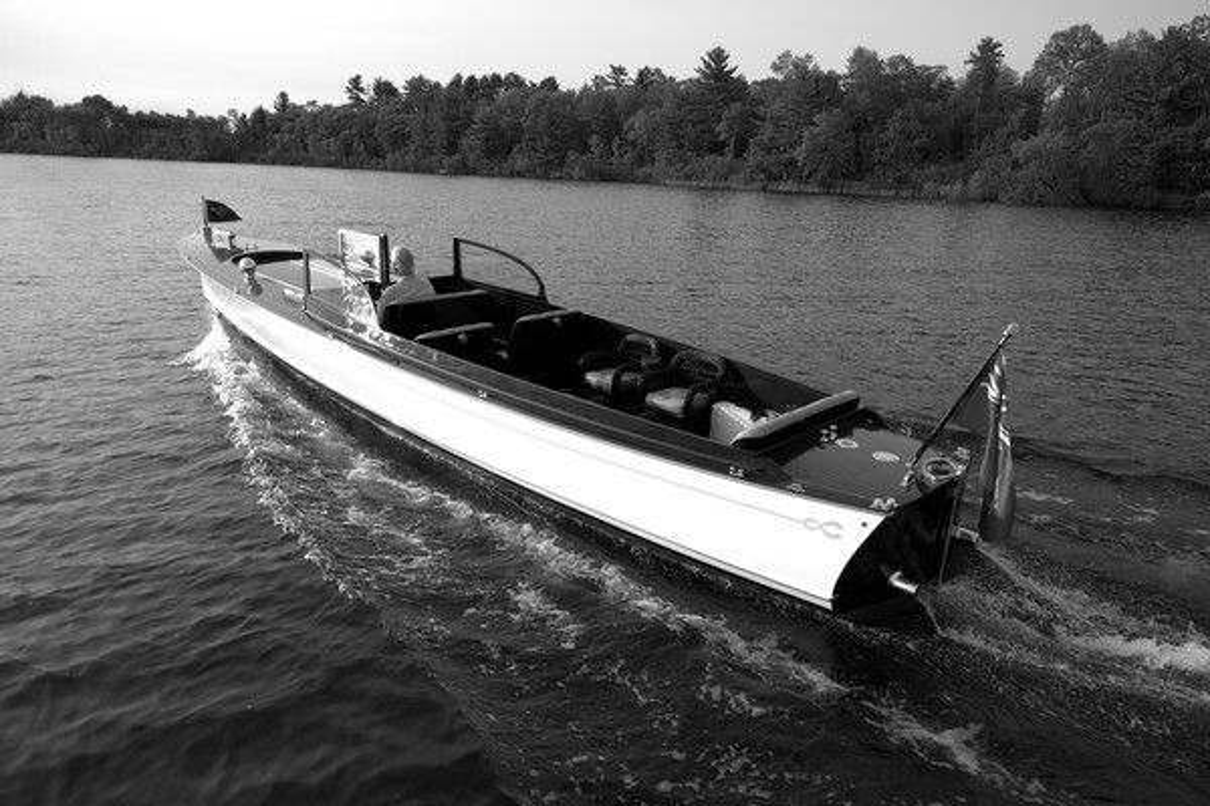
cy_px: 403
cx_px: 605
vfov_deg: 53.1
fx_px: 807
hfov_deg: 73.7
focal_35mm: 24
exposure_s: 1/500
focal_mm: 24
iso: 320
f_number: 10
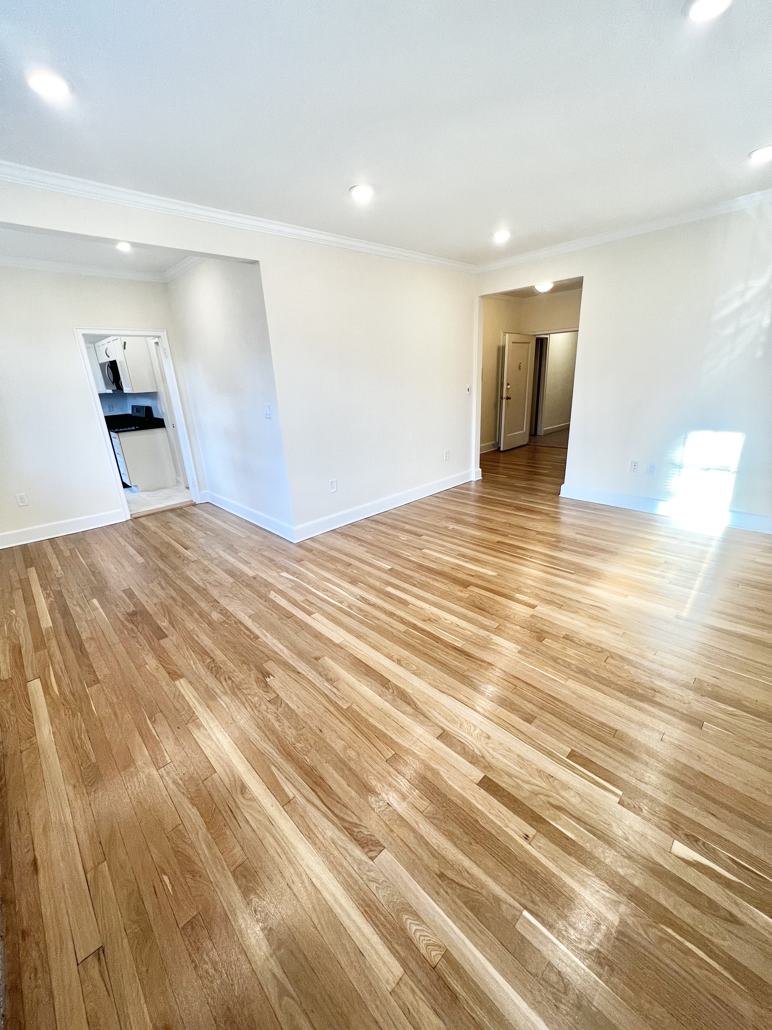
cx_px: 386
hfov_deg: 89.9
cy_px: 515
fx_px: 387
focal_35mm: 13
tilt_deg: -18.7
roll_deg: +2.9
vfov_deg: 106.2
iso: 100
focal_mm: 1.57
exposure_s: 1/120
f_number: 1.8
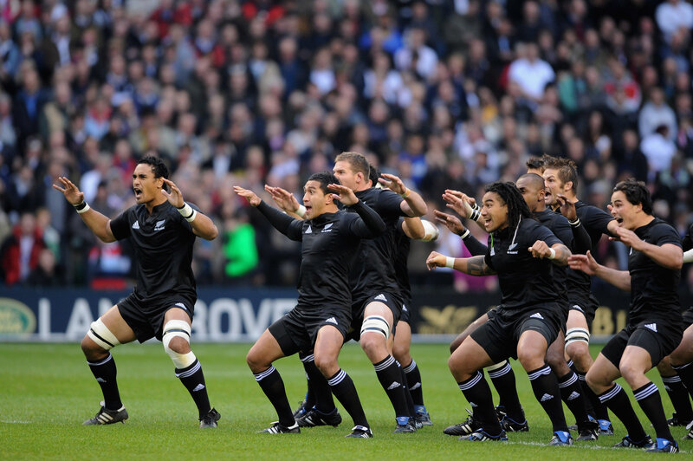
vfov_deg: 3.4
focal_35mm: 400
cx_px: 346
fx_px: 7693
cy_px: 230
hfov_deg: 5.2
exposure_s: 1/640
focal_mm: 400
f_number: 2.8
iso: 1250
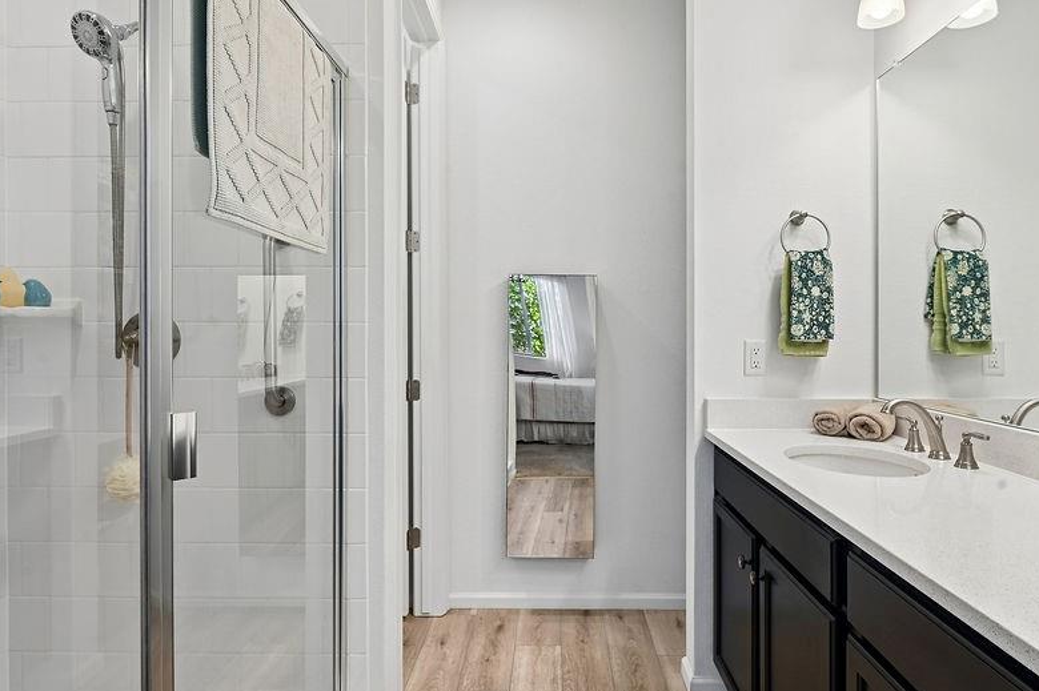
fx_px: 606
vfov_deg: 59.4
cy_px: 365
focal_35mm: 21
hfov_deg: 81.2
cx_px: 543
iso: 400
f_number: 10
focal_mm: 16
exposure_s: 1/30
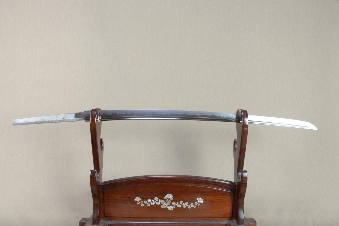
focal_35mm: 30
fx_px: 282
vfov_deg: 43.5
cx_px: 170
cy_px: 113
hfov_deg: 62.0
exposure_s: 1/2
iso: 400
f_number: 11
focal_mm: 20
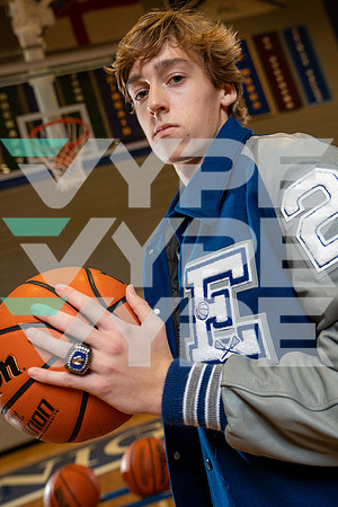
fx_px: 451
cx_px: 169
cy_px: 254
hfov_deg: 41.1
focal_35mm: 32
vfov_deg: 58.7
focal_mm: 32
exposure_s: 1/125
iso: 400
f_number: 4
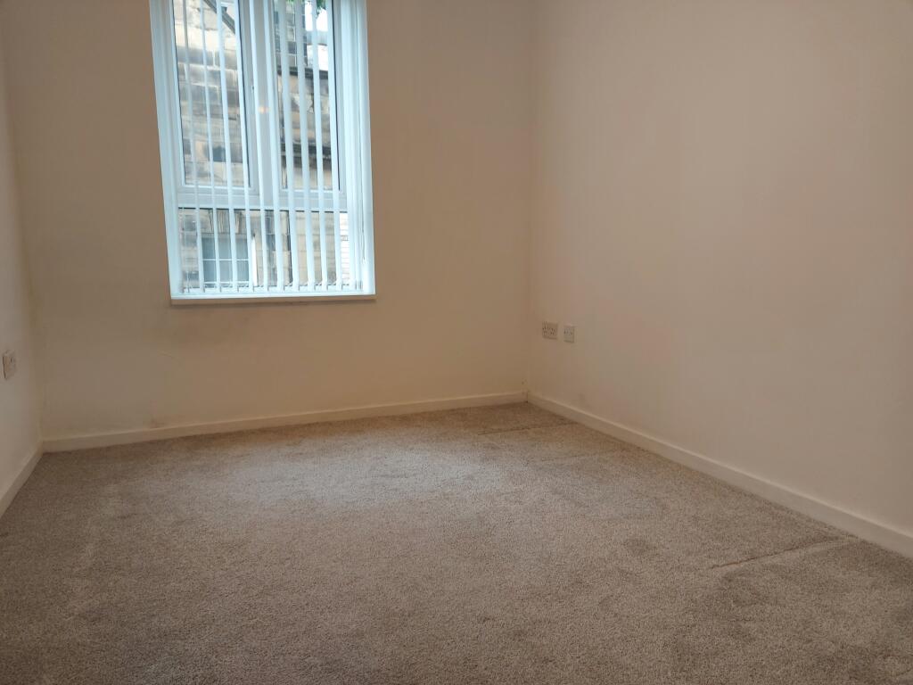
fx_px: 633
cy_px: 342
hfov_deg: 71.6
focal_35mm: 24
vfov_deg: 56.8
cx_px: 456
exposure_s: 1/50
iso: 50
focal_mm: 5.23
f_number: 1.8
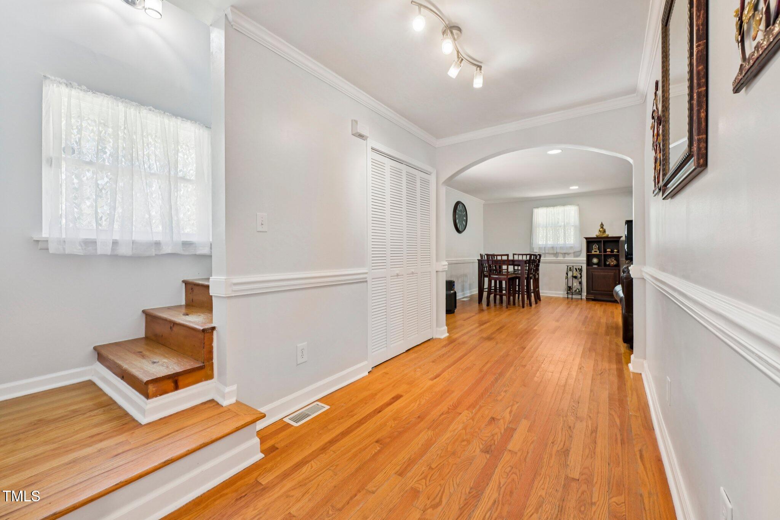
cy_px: 260
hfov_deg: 104.3
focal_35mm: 14
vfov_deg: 81.2
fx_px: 303
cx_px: 390
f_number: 8
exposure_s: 1/40
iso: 400
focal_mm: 14
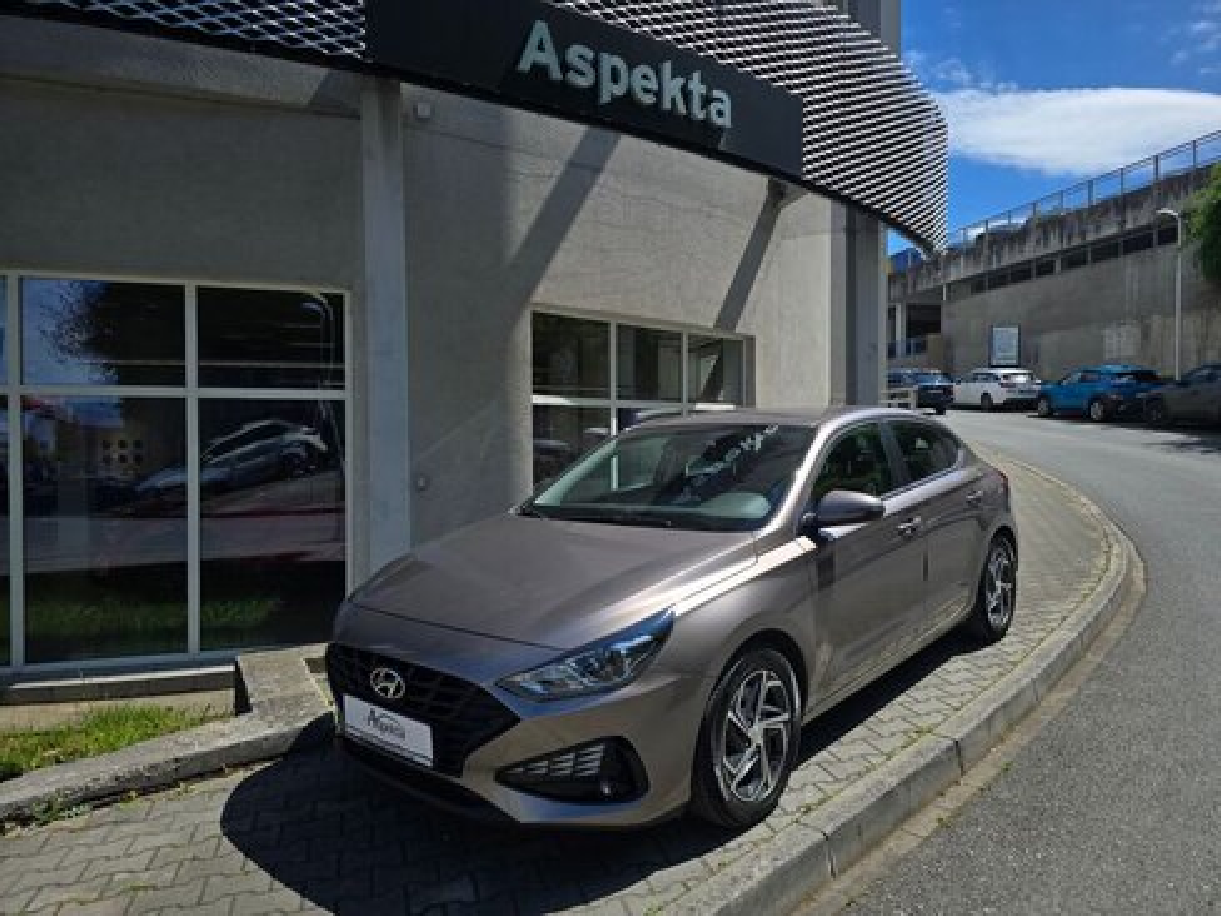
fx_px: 811
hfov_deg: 73.9
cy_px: 458
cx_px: 610
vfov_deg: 58.9
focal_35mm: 23
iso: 12
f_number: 1.7
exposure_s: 1/968
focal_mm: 6.3
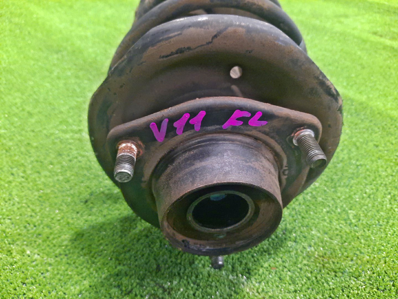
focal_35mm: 25
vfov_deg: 54.9
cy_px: 150
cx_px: 199
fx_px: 287
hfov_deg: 69.4
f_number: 2
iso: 596
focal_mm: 4.6
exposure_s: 1/25
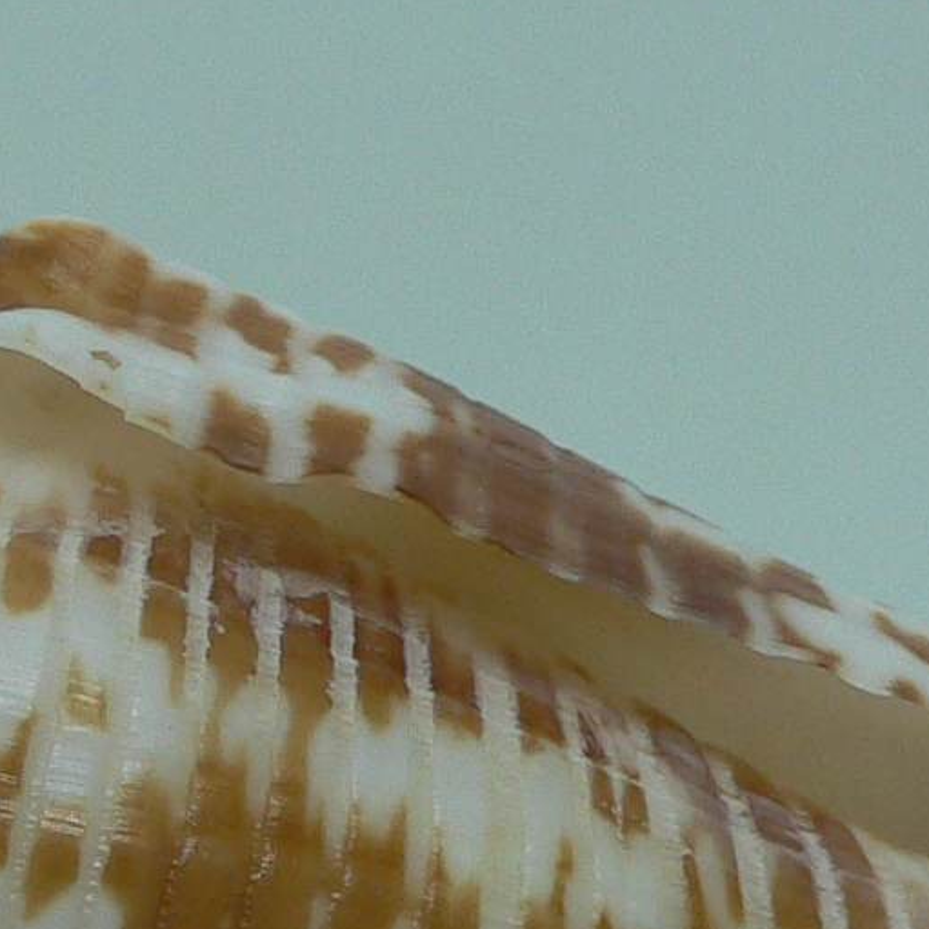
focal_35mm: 122
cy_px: 891
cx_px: 404
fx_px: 3704
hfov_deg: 14.3
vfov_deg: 14.1
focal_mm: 4.6
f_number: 2.8
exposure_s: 1/60
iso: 80
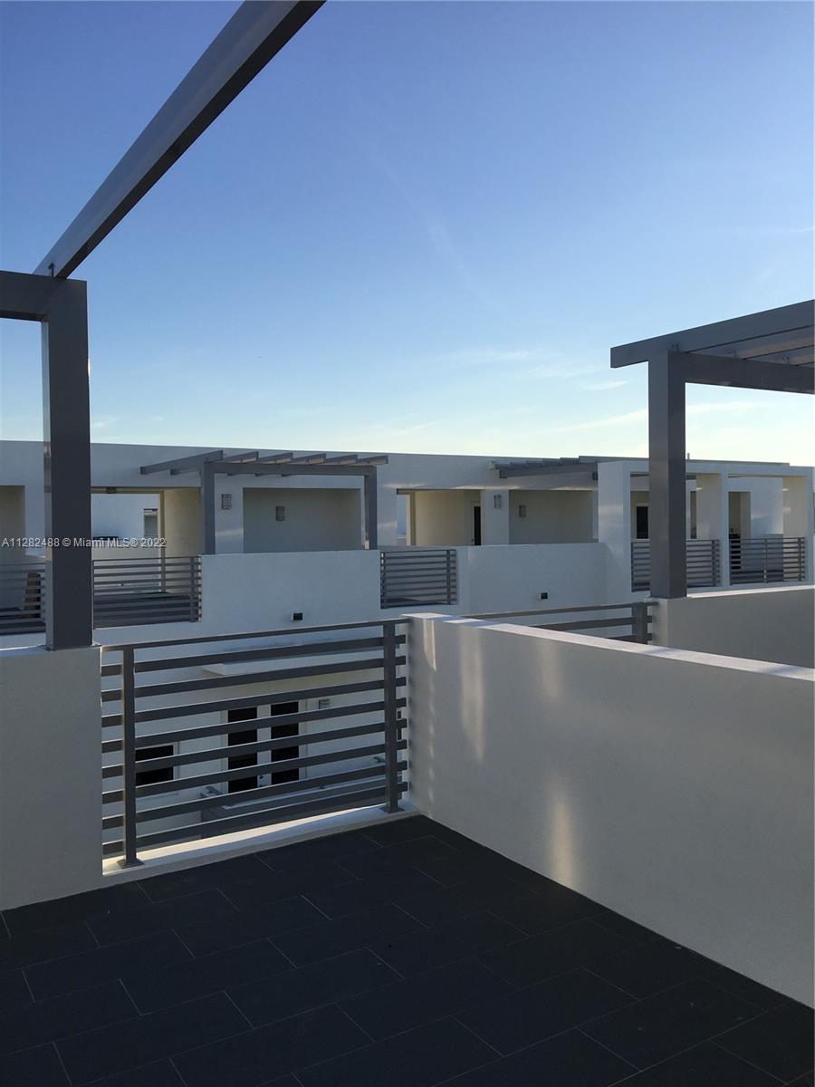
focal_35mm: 29
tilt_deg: -0.4
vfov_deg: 61.7
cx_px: 408
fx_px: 910
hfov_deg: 48.2
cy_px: 544
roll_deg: +1.1
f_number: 2.2
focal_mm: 4.15
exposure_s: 1/1304
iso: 25
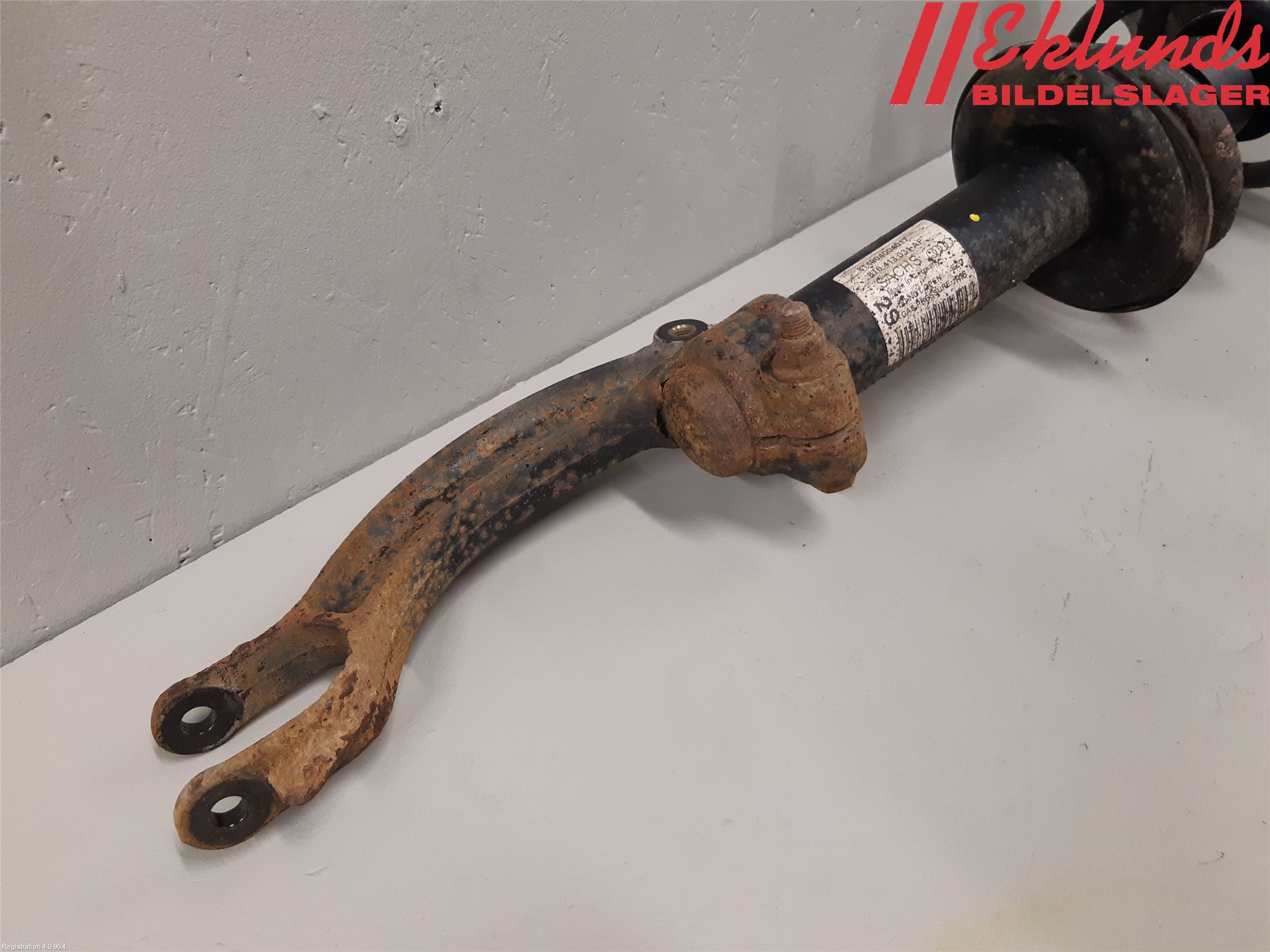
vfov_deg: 53.1
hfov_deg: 67.3
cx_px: 635
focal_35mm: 26
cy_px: 476
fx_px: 954
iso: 160
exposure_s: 1/50
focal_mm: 3.93
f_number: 1.7
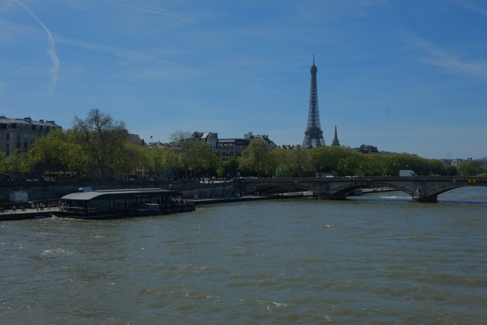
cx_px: 244
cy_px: 162
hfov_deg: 47.4
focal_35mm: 41
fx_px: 555
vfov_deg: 32.6
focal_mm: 27
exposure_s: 1/400
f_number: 14
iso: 200
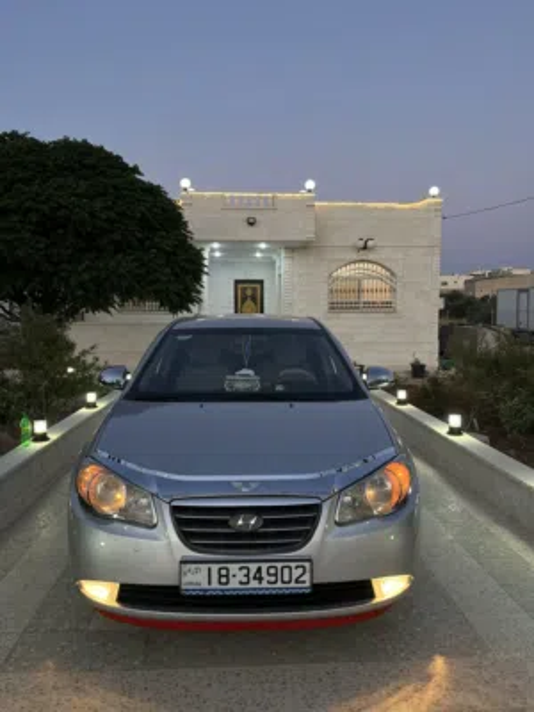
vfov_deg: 67.3
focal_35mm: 26
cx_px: 267
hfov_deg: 53.1
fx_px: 535
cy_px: 356
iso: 80
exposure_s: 1/100
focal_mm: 5.1
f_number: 1.6
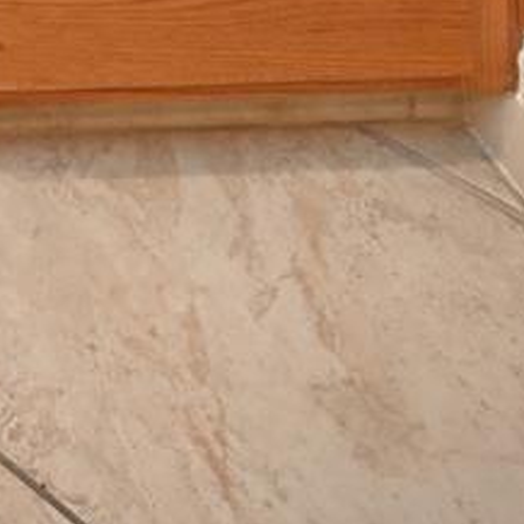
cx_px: -478
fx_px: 1404
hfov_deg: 16.7
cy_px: -1238
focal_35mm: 82
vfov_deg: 10.0
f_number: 4
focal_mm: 14
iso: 800
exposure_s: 1/60
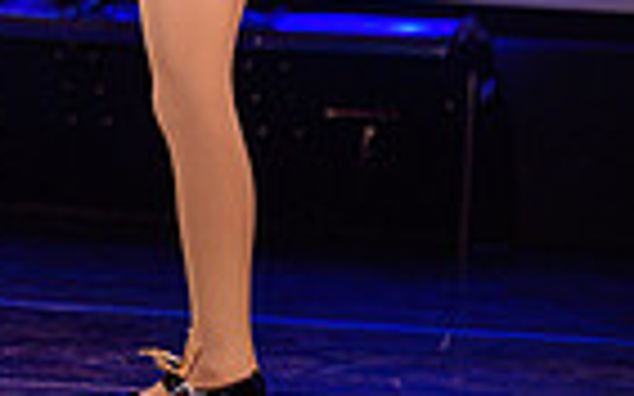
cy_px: -354
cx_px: -454
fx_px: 12315
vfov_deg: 1.8
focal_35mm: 713
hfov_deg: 2.9
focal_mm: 170
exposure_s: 1/250
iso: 1600
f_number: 2.8
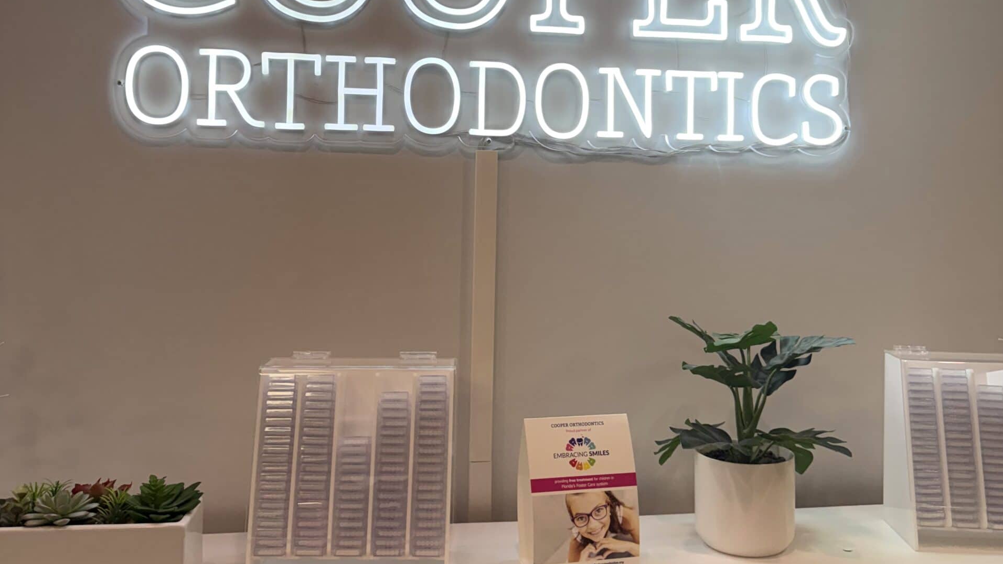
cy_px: 188
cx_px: 503
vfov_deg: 33.4
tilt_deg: +1.1
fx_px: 931
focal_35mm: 35
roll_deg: -0.3
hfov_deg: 56.6
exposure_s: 1/339
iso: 100
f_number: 1.78
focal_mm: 6.76
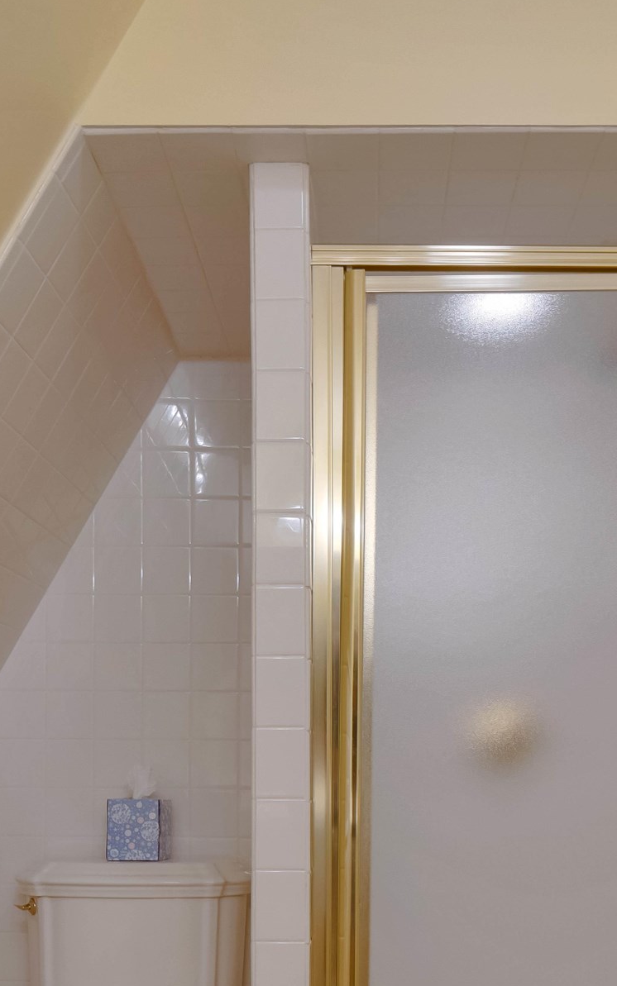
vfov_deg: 45.1
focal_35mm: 42
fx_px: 1130
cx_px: 339
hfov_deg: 30.5
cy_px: 771
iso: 800
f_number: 8
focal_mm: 16
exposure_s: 1/90
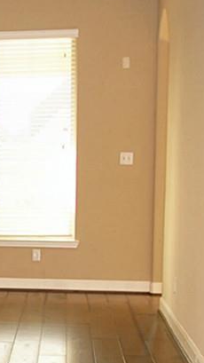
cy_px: 217
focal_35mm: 98
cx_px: -182
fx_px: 946
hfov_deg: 11.3
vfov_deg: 21.7
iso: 400
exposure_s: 1/80
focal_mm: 25
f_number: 4
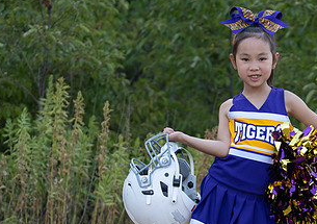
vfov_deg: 9.3
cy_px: 192
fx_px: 1362
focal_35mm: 152
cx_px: 272
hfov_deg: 13.2
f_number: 2.8
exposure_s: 1/320
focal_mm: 70
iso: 200
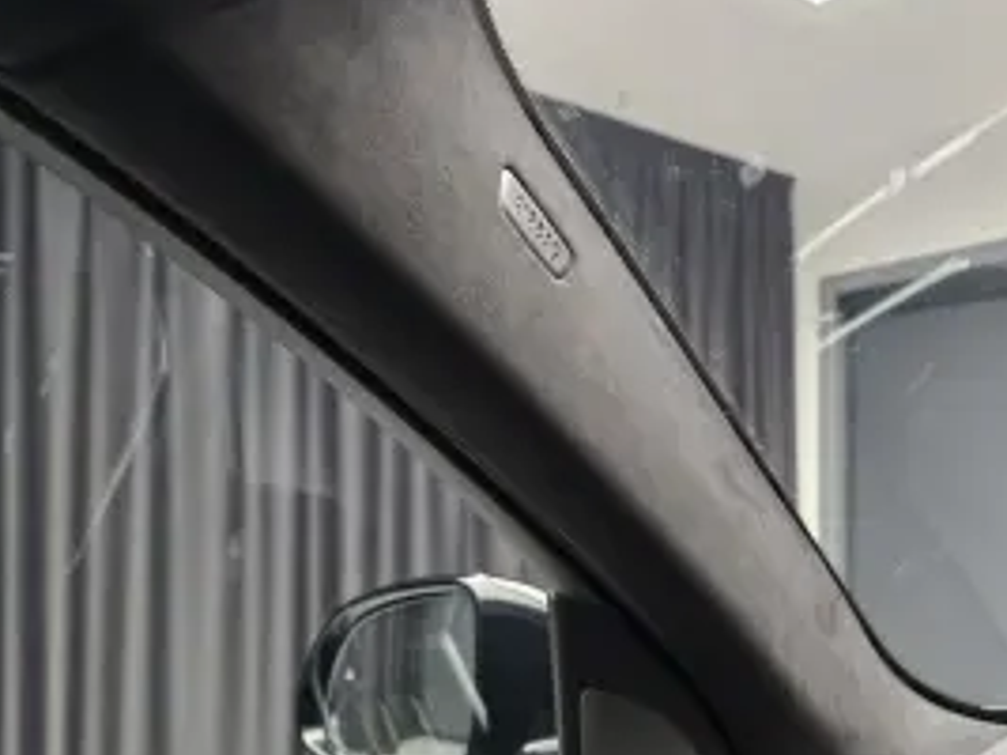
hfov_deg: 57.4
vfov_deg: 45.1
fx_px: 901
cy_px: 464
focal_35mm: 31
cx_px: 649
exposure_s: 1/100
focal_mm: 6.3
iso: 400
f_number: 1.7
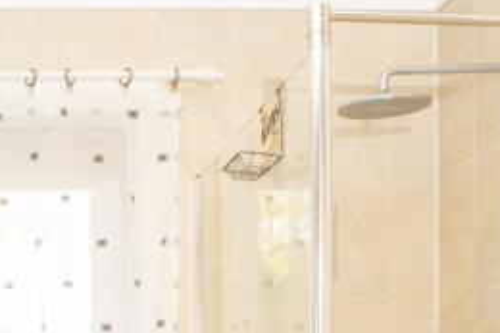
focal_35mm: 63
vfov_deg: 18.9
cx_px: -65
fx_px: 874
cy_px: 500
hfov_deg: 28.6
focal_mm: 16
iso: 400
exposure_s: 1/13
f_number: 11
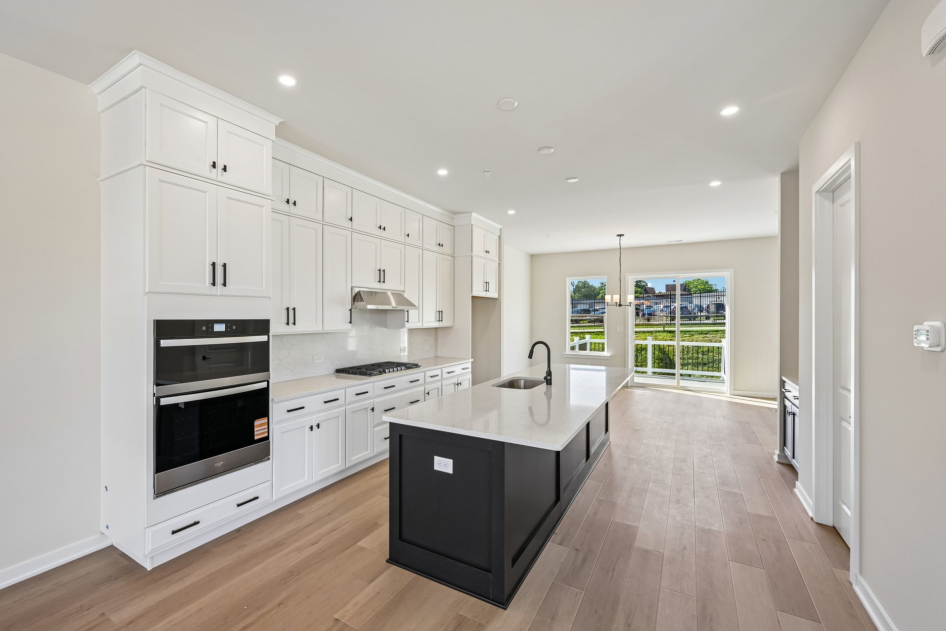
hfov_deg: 100.3
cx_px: 450
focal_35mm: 15
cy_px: 316
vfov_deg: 77.3
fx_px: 394
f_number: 8
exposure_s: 1/15
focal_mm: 14
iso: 110
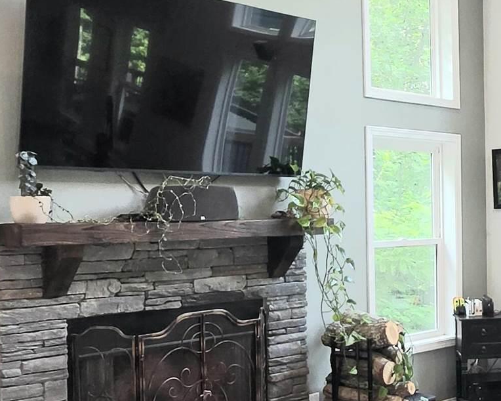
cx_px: 445
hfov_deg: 34.7
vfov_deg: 29.6
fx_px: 756
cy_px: 228
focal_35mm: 51
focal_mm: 2.2
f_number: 2.2
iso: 160
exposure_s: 1/120
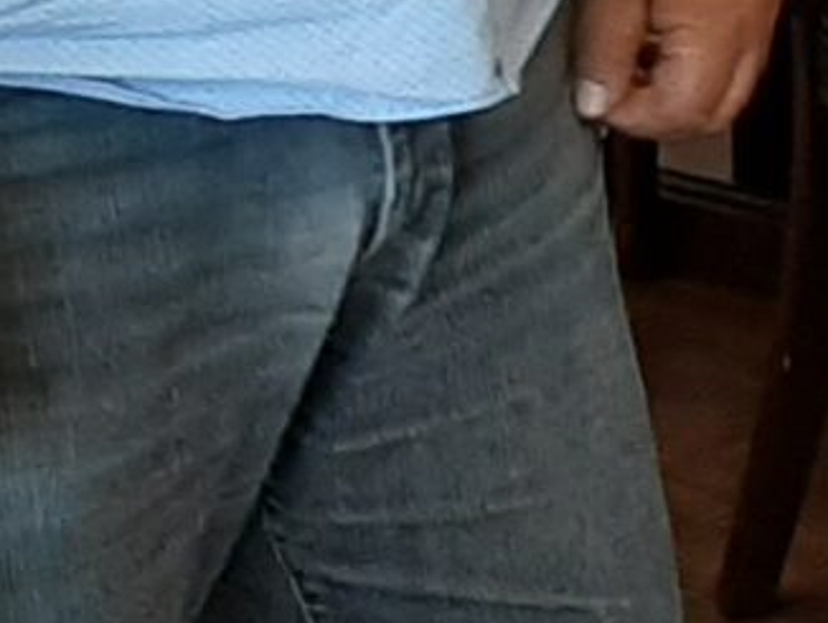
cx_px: 2438
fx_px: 4883
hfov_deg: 8.3
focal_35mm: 204
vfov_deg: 7.0
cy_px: -631
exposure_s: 1/50
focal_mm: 3.93
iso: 100
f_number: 1.7
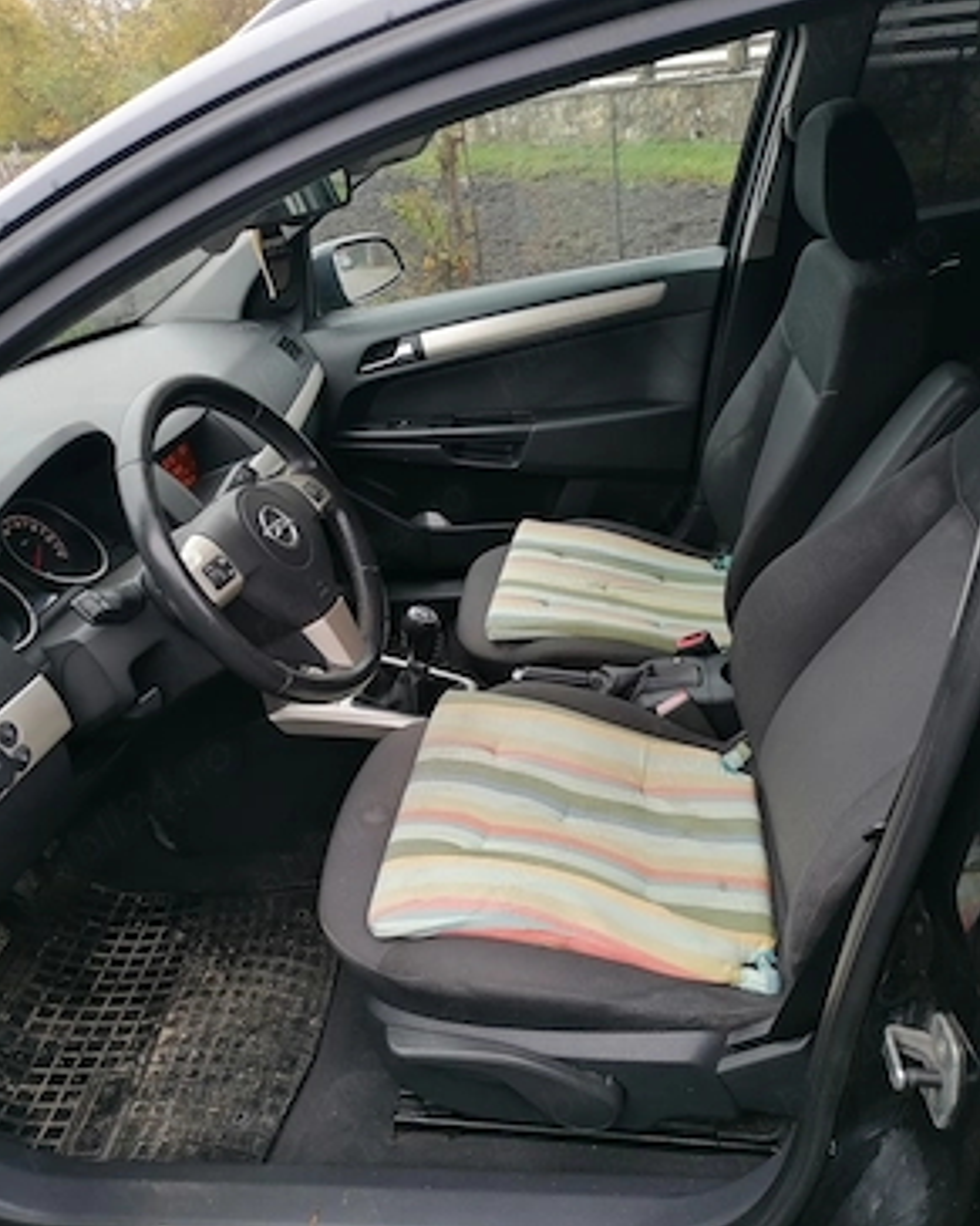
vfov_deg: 60.5
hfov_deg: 50.0
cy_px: 620
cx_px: 478
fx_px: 1052
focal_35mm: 29
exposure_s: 1/50
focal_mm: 4.75
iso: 64
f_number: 1.8
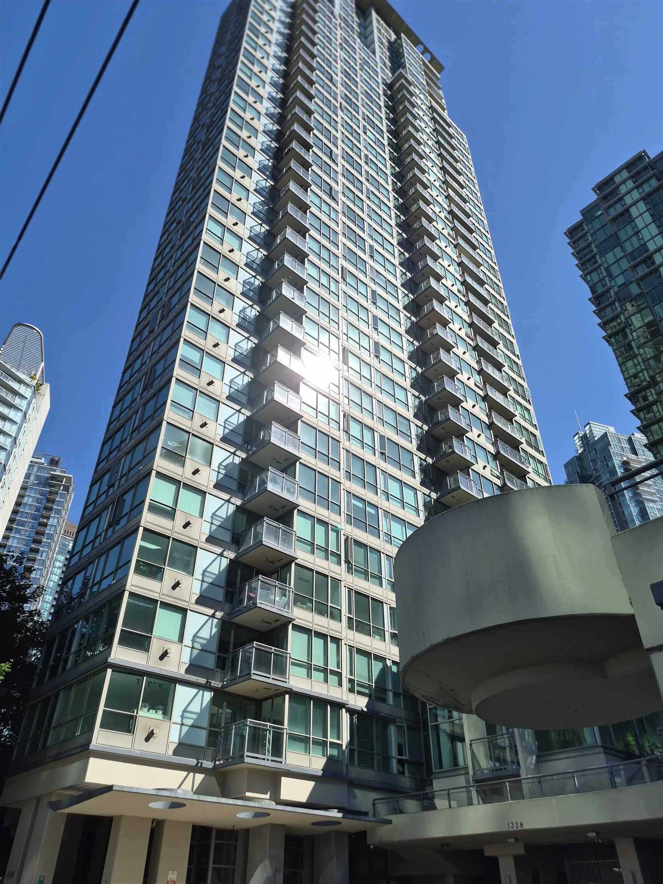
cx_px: 332
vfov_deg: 73.9
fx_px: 587
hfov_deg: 58.9
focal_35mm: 23
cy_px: 442
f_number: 1.8
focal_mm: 5.4
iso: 80
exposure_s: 1/5648
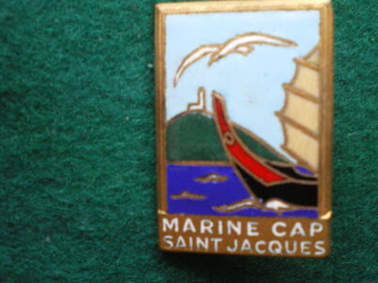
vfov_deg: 31.5
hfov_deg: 41.2
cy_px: 146
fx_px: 502
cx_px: 210
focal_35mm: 46
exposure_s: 1/15
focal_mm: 6.3
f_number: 3.1
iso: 400
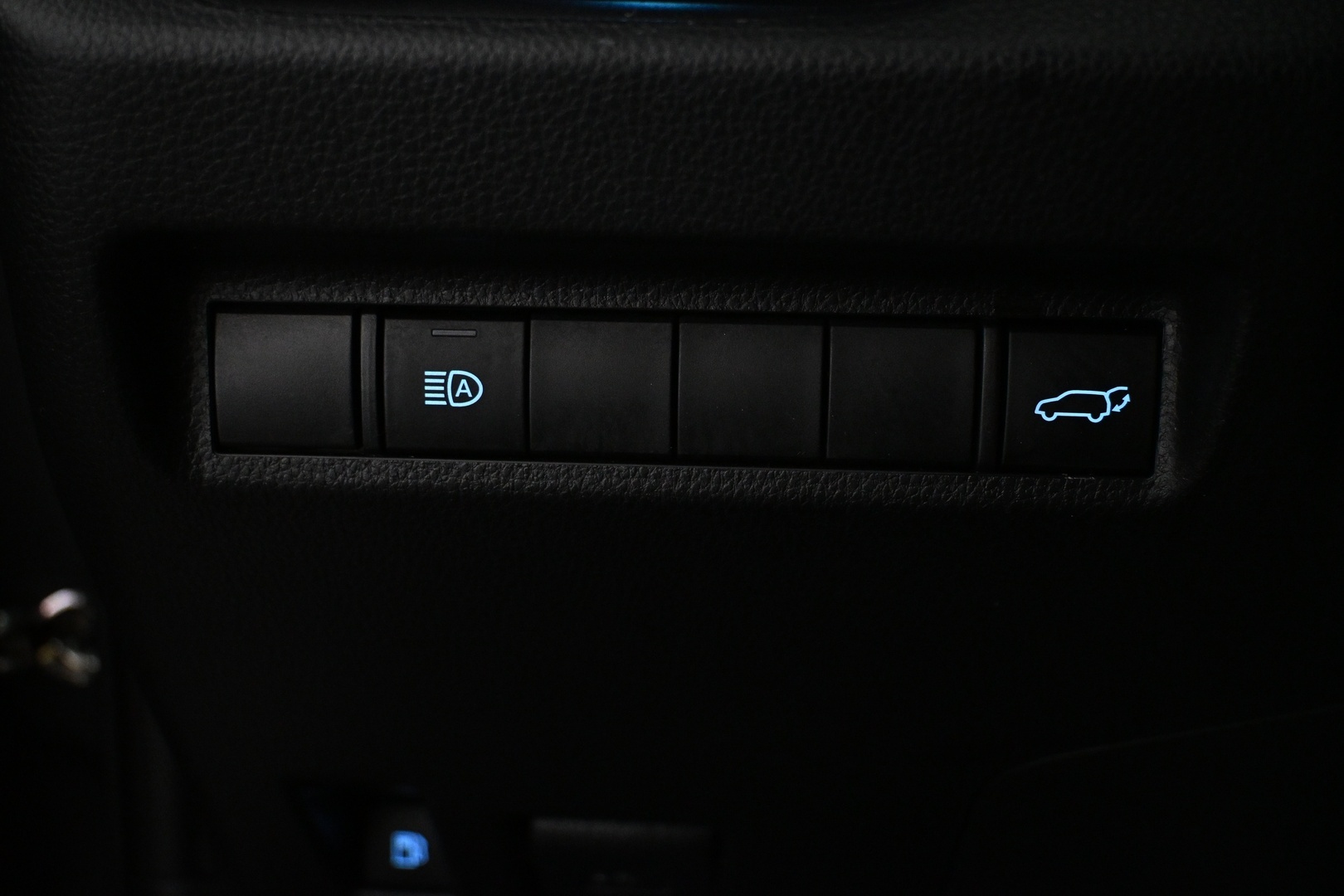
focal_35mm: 41
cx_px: 672
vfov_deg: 32.4
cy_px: 448
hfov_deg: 47.2
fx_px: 1540
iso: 4000
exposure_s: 1/80
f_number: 4.5
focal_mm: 27.5
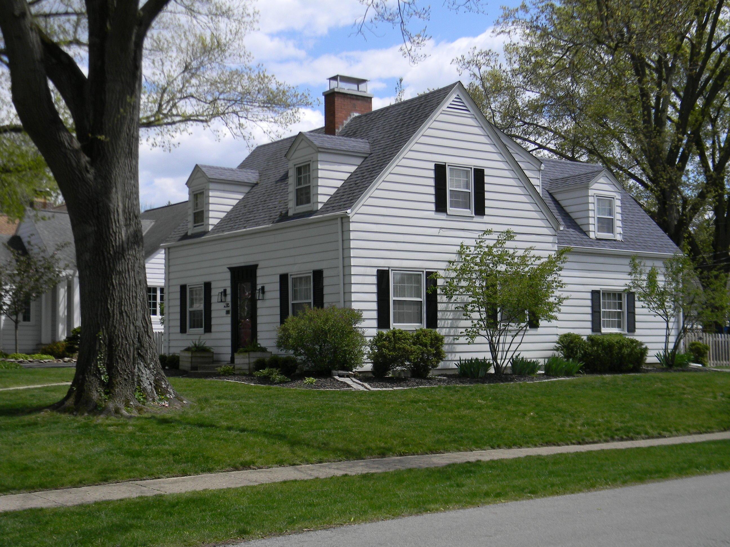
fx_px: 991
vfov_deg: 30.9
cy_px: 274
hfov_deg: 40.4
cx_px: 365
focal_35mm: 47
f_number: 3.9
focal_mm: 8.6
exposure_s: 1/868
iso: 80
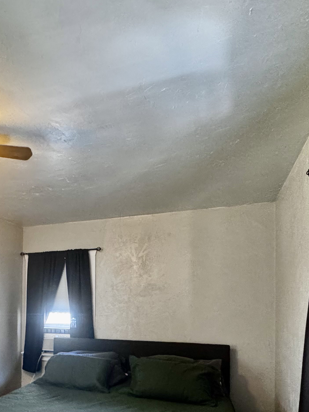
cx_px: 57
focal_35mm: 30
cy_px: 304
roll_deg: -0.9
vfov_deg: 57.2
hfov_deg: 44.3
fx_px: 357
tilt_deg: +1.1
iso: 640
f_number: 2.2
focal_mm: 2.22
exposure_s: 1/60
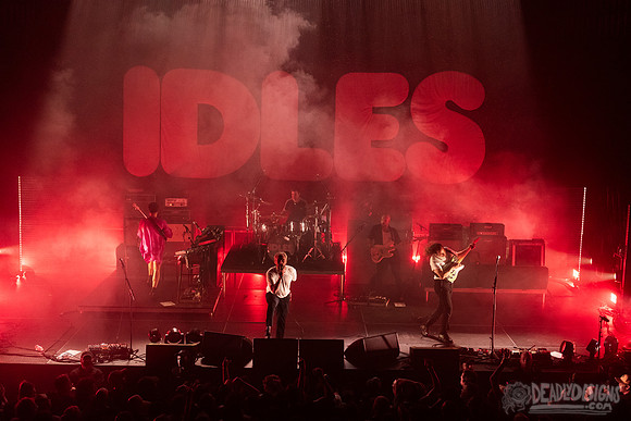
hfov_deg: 42.6
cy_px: 207
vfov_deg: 29.2
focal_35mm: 46
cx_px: 323
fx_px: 809
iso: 2500
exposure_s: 1/640
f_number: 3.2
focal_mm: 45
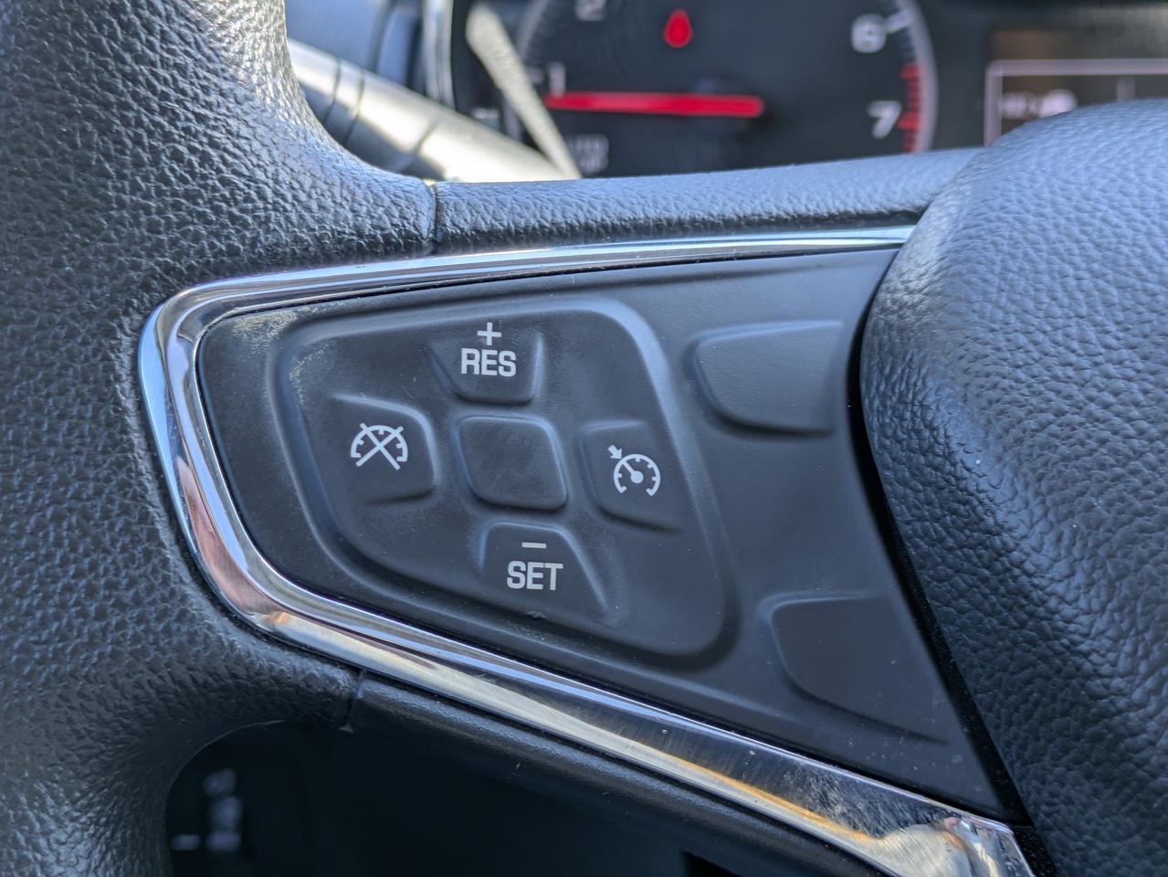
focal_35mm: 51
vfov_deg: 28.6
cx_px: 584
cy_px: 438
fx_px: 1721
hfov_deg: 37.5
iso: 48
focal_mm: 5.43
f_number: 1.89
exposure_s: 1/246
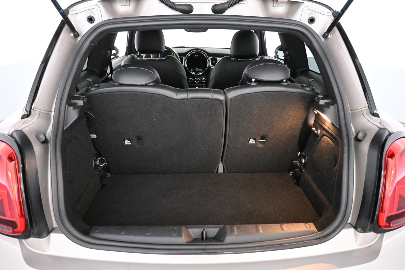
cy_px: 135
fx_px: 270
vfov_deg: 53.1
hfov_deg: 73.7
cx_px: 202
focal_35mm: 24
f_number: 3.5
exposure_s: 1/60
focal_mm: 16
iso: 5600
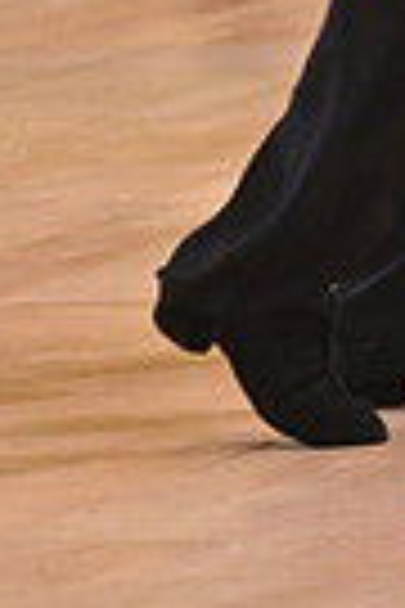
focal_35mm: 858
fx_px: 14478
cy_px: -522
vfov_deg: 2.4
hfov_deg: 1.6
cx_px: 686
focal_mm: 200
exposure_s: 1/400
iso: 5000
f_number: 7.1
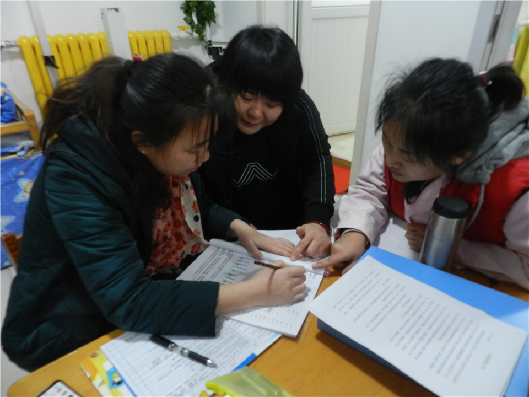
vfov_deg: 58.9
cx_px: 264
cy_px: 198
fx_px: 351
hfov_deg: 73.9
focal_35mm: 23
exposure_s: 1/25
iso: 400
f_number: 3.4
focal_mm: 4
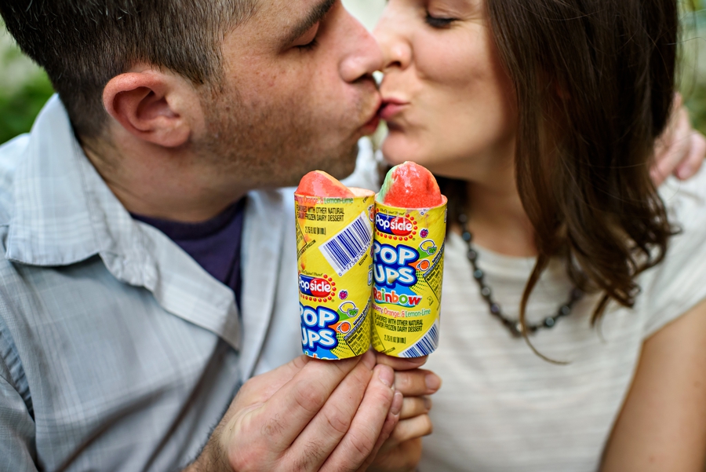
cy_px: 236
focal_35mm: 35
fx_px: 687
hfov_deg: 54.4
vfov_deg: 37.9
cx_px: 353
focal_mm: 35
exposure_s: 1/640
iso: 1000
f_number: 2.8
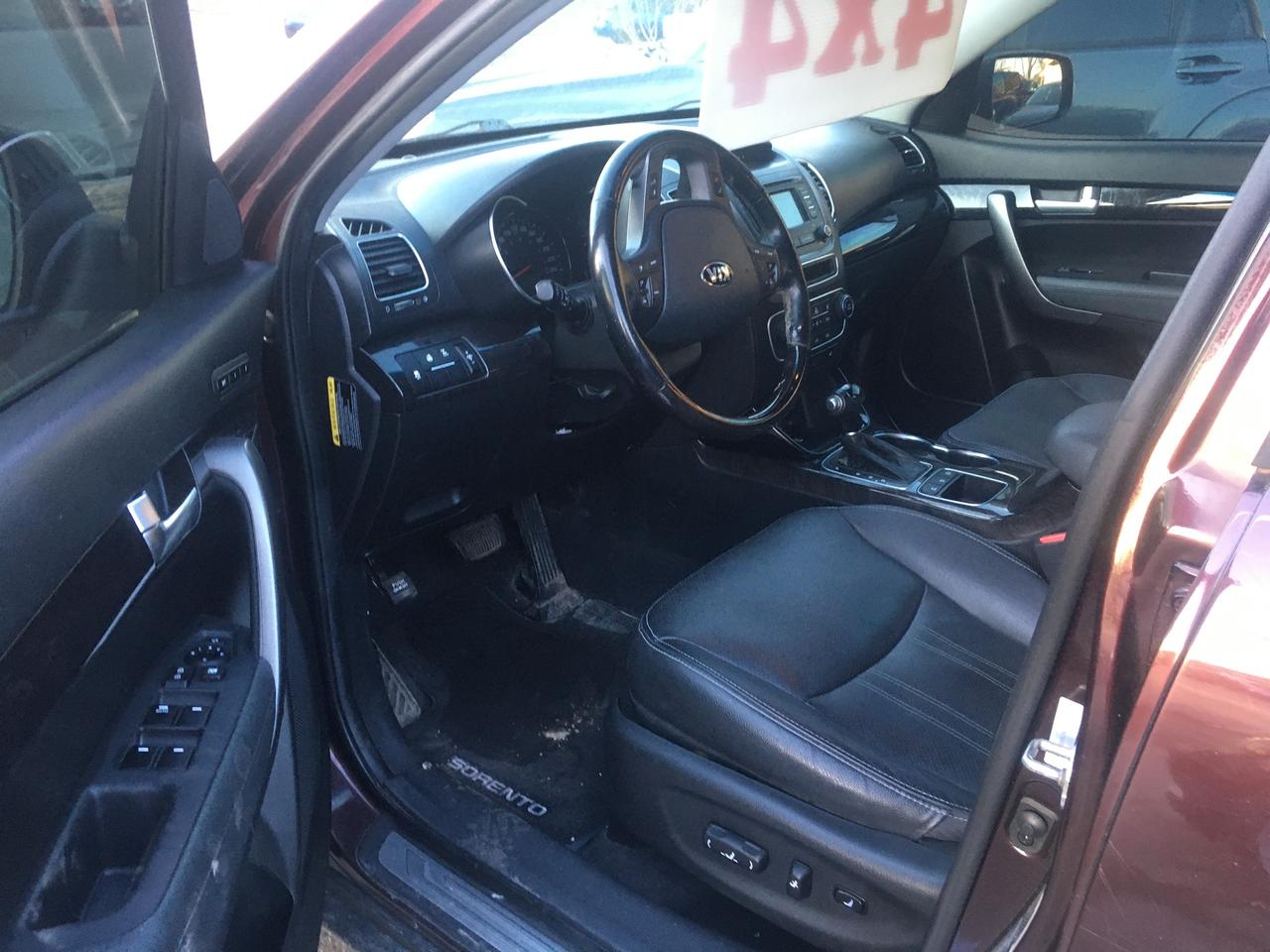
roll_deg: -2.2
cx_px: 635
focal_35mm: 29
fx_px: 1064
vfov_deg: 48.2
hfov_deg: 61.7
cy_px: 476
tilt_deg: -23.9
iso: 100
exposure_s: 1/30
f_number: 2.2
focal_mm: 4.15
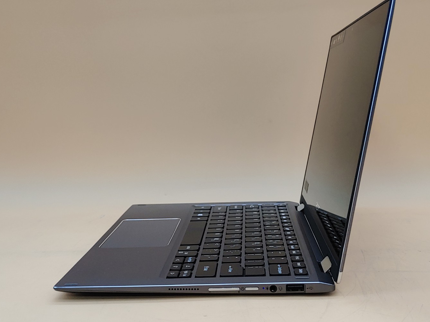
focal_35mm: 44
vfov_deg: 32.9
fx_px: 546
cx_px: 221
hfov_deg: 42.9
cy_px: 152
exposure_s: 1/130
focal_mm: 4.36
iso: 50
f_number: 1.8
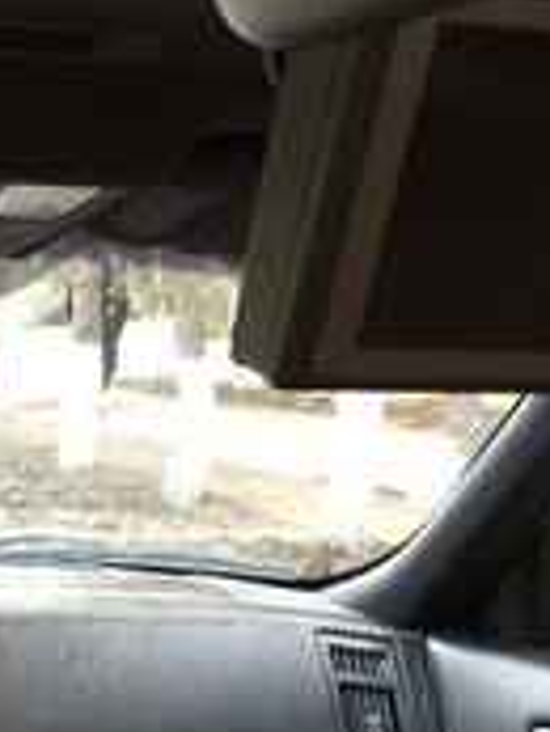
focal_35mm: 83
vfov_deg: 21.7
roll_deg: -0.8
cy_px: 897
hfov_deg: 17.2
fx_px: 1756
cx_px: -68
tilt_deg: -18.3
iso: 32
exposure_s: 1/33
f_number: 2.2
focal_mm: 4.15
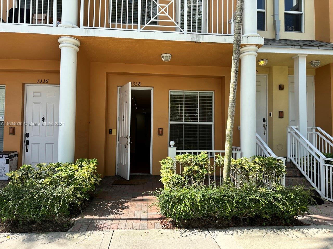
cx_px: 166
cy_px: 124
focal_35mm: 24
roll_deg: -1.0
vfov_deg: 56.8
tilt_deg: +2.8
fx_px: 231
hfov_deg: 71.6
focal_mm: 6.86
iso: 80
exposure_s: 1/1227
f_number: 1.78
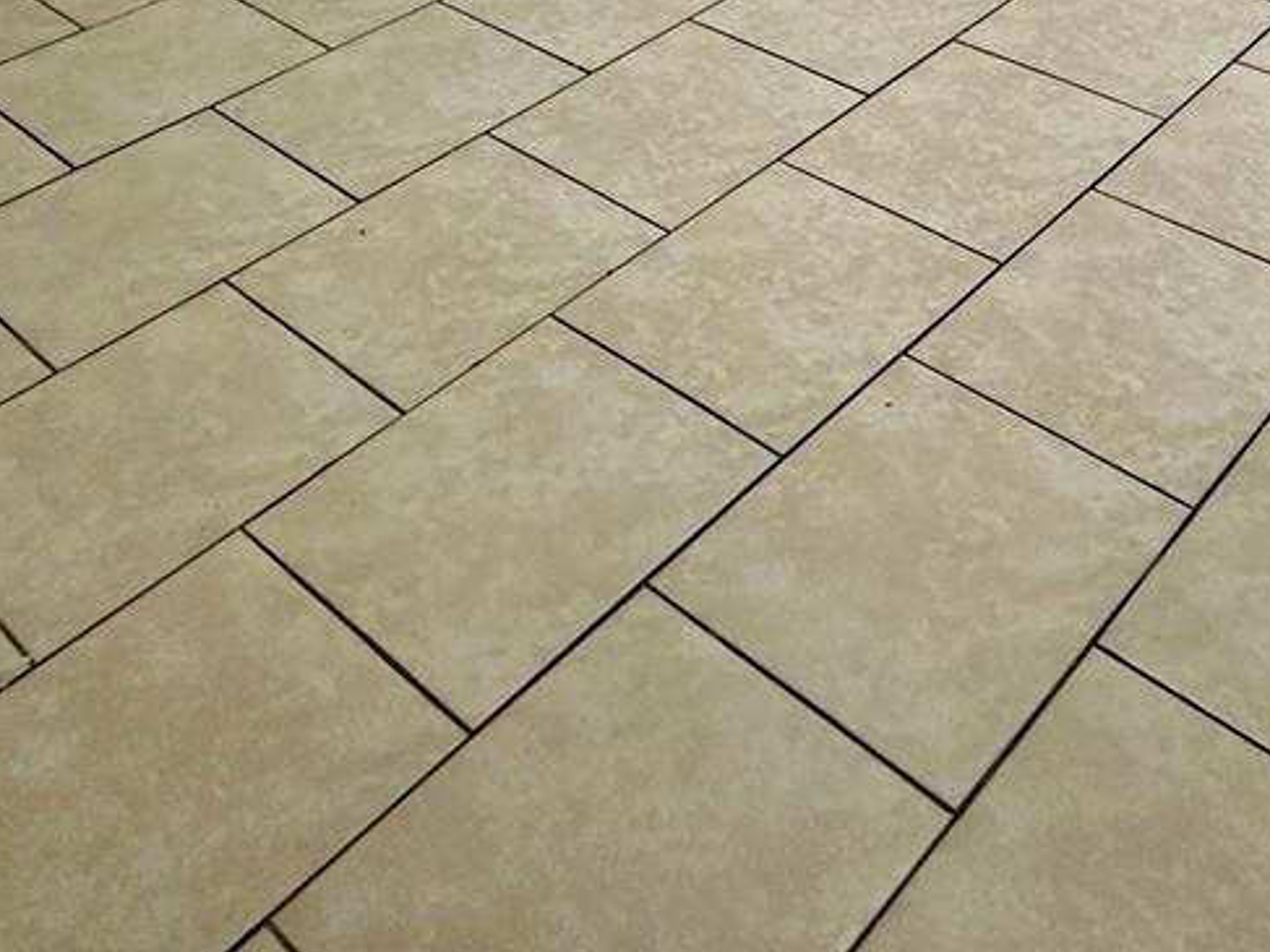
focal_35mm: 46
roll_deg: +1.1
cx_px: 994
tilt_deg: -10.1
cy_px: -529
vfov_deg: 23.9
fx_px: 1687
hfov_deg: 39.8
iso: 200
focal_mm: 2.22
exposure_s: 1/60
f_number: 2.2
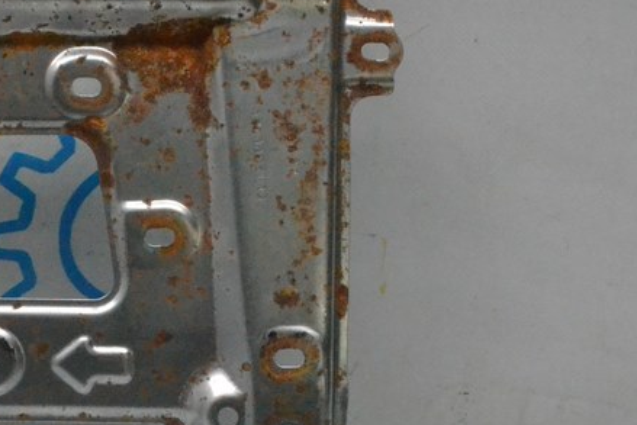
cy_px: 310
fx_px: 1982
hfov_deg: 17.9
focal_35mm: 112
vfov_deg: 12.2
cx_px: 26
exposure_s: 1/160
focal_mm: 32
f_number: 13
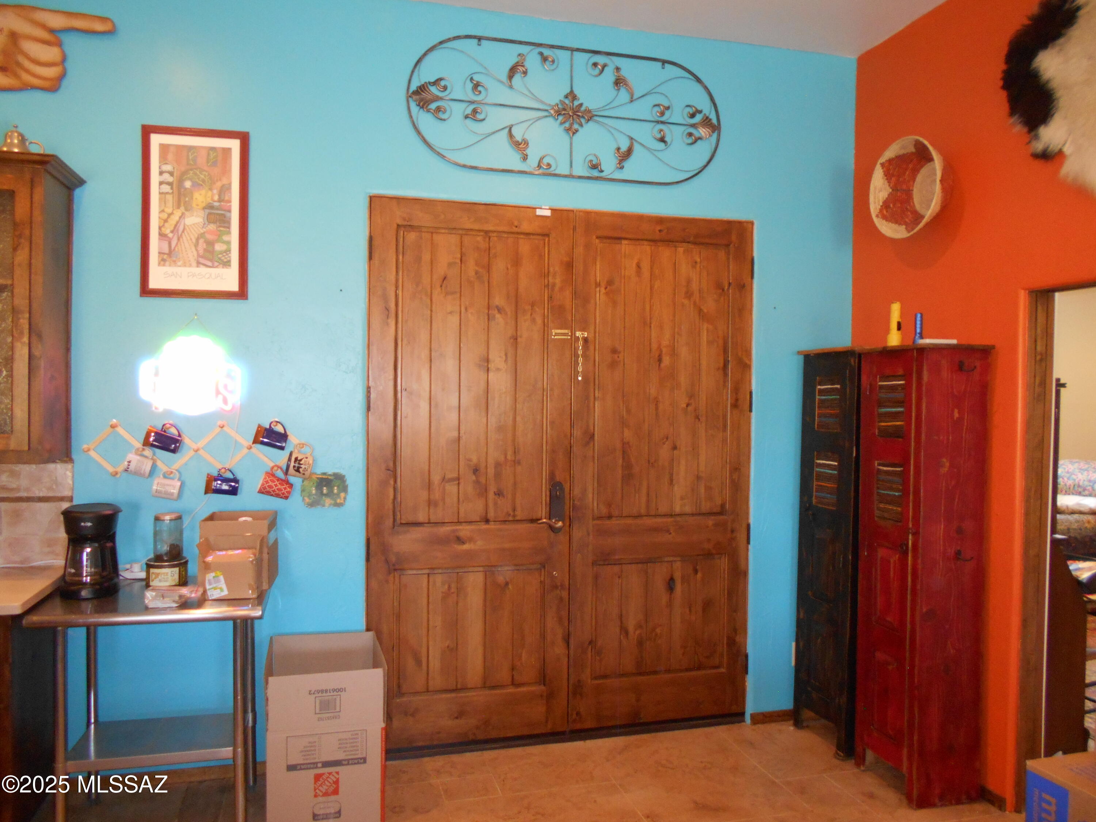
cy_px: 411
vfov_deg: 53.1
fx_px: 823
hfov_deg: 67.3
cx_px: 548
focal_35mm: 26
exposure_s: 1/25
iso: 320
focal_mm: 4.6
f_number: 3.2
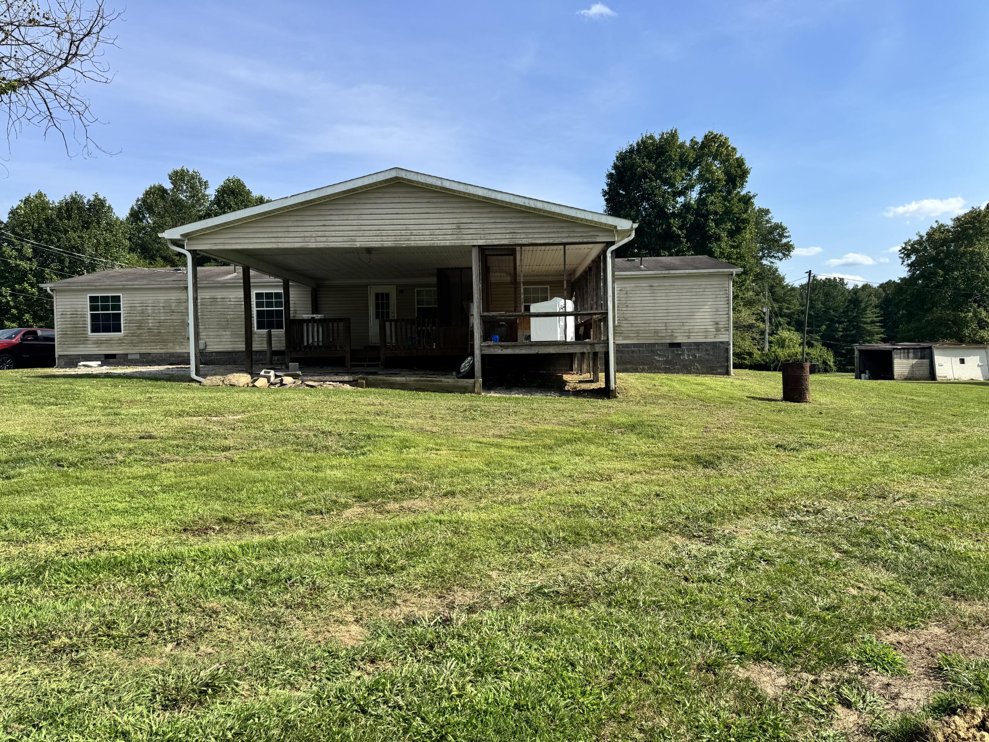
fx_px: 686
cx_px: 494
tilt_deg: -2.0
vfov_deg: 56.8
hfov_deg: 71.6
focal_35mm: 24
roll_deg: +0.8
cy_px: 371
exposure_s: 1/4049
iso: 80
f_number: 1.78
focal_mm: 6.76
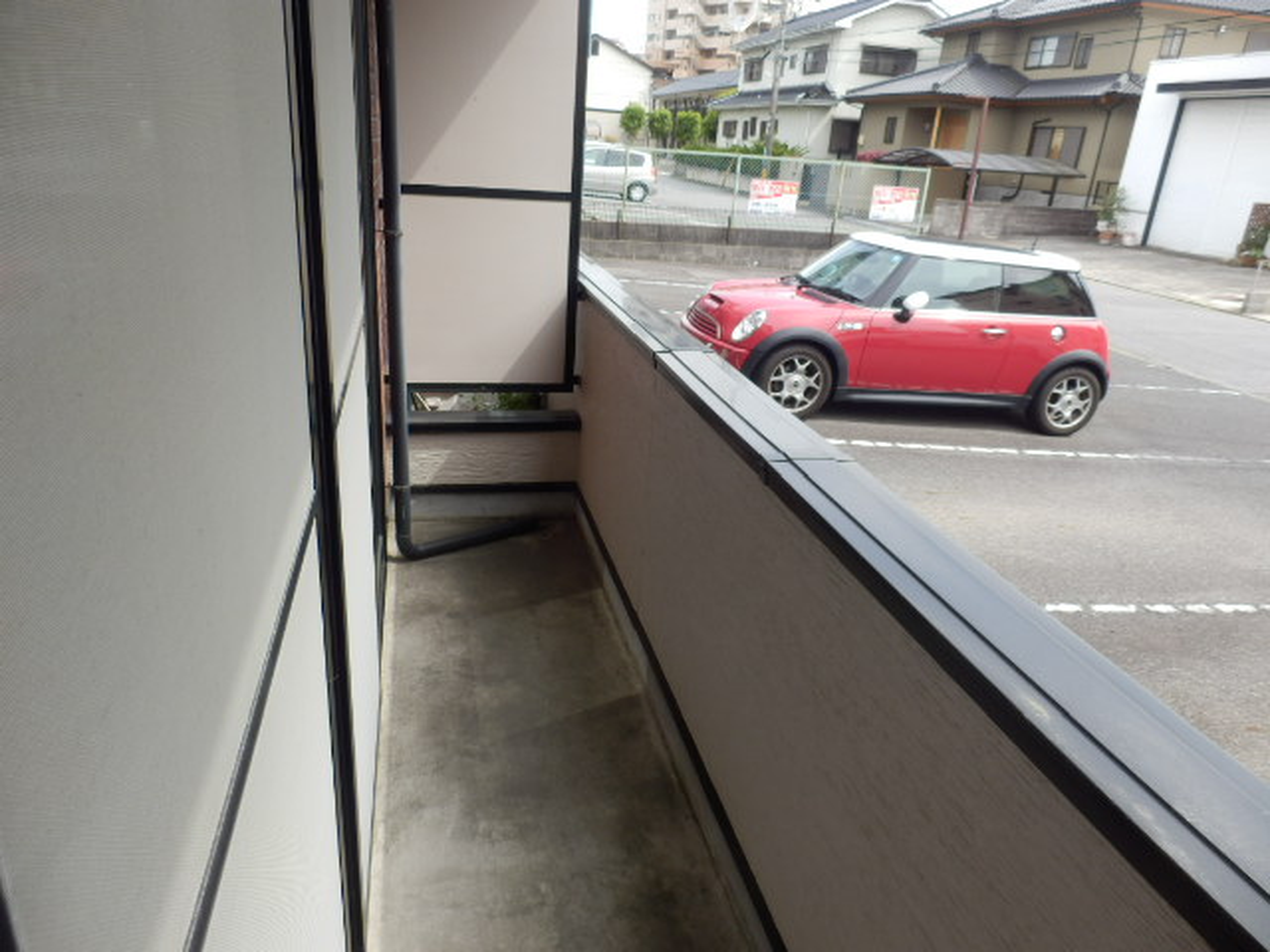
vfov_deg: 56.8
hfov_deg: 71.6
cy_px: 476
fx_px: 881
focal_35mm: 24
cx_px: 635
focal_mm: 4.2
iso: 80
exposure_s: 1/250
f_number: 3
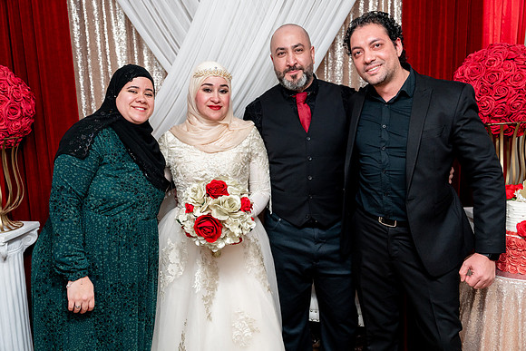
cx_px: 263
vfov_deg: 42.3
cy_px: 176
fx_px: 453
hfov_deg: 60.3
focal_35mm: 31
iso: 1250
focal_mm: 31
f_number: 2.8
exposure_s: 1/160
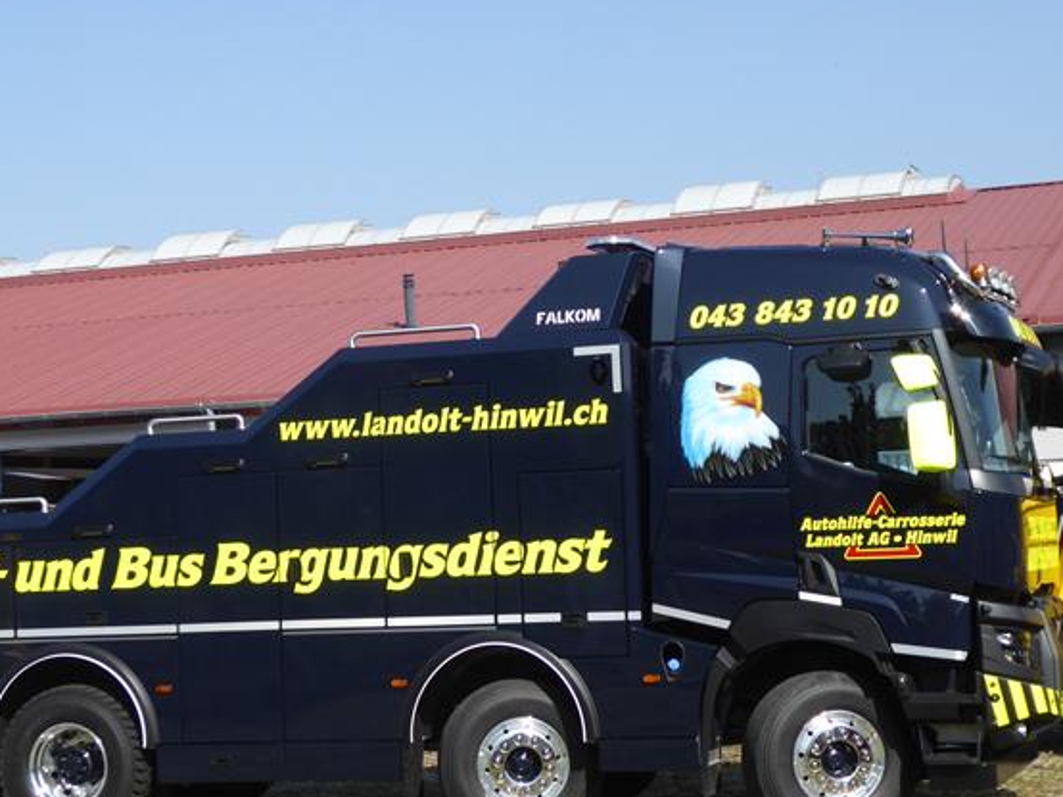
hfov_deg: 25.0
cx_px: 393
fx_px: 2394
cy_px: 434
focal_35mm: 78
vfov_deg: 18.9
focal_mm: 9.6
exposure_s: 1/640
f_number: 4.1
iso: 100
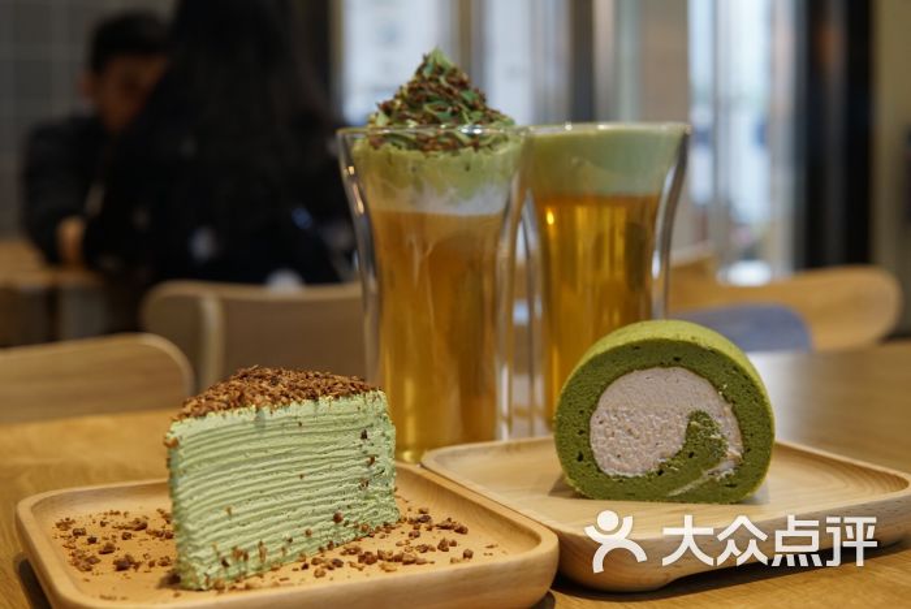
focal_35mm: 45
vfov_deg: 29.9
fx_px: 1140
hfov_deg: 43.6
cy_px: 304
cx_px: 456
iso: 800
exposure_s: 1/160
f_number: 4
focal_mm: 30
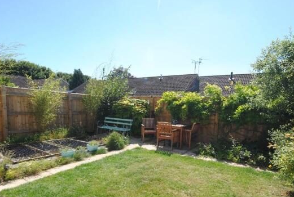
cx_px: 140
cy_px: 121
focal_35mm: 21
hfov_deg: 82.0
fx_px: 169
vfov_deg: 60.0
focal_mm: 11
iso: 100
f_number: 7.1
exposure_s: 1/200
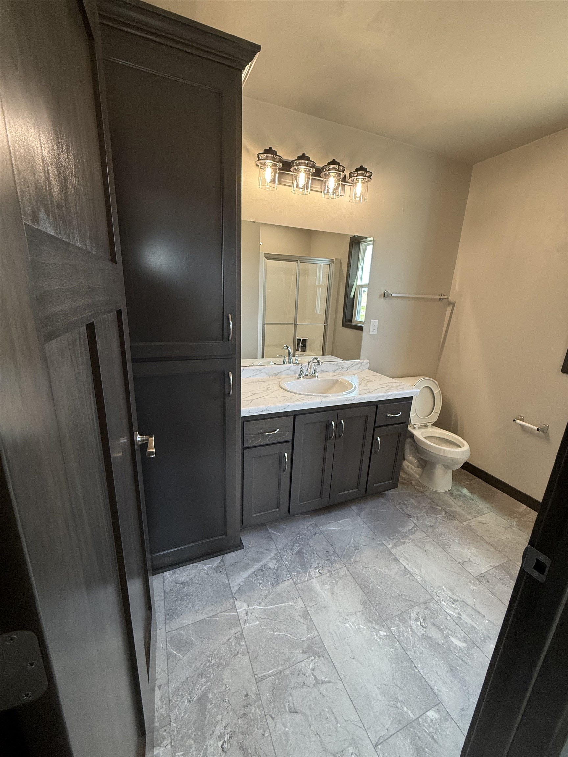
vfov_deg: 102.1
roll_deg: -2.8
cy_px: 378
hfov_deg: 85.7
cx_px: 284
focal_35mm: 14
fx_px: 306
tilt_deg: -15.2
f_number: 2.2
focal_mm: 2.22
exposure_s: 1/120
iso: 250
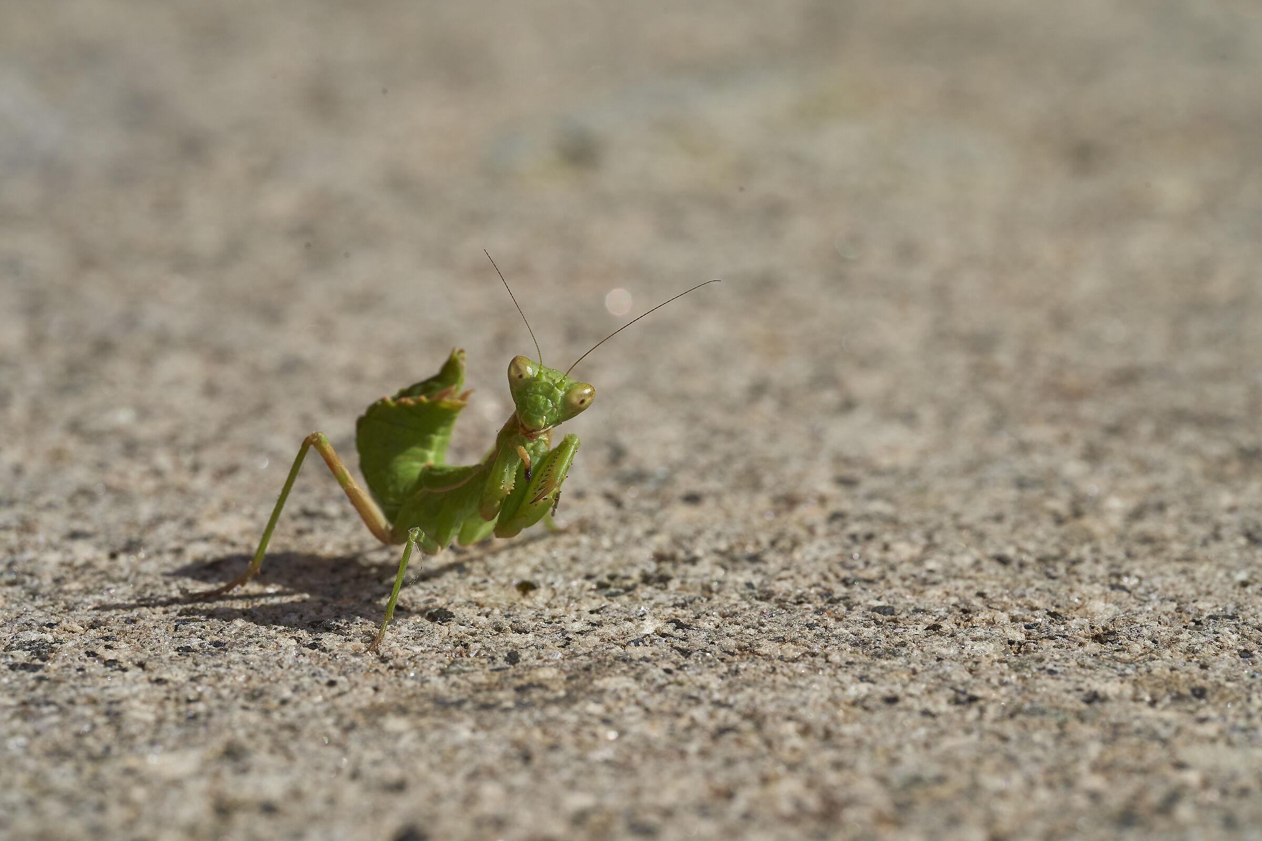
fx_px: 3681
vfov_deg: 13.0
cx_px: 631
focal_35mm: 105
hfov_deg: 19.5
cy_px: 420
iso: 800
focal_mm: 105
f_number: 11
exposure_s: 1/800
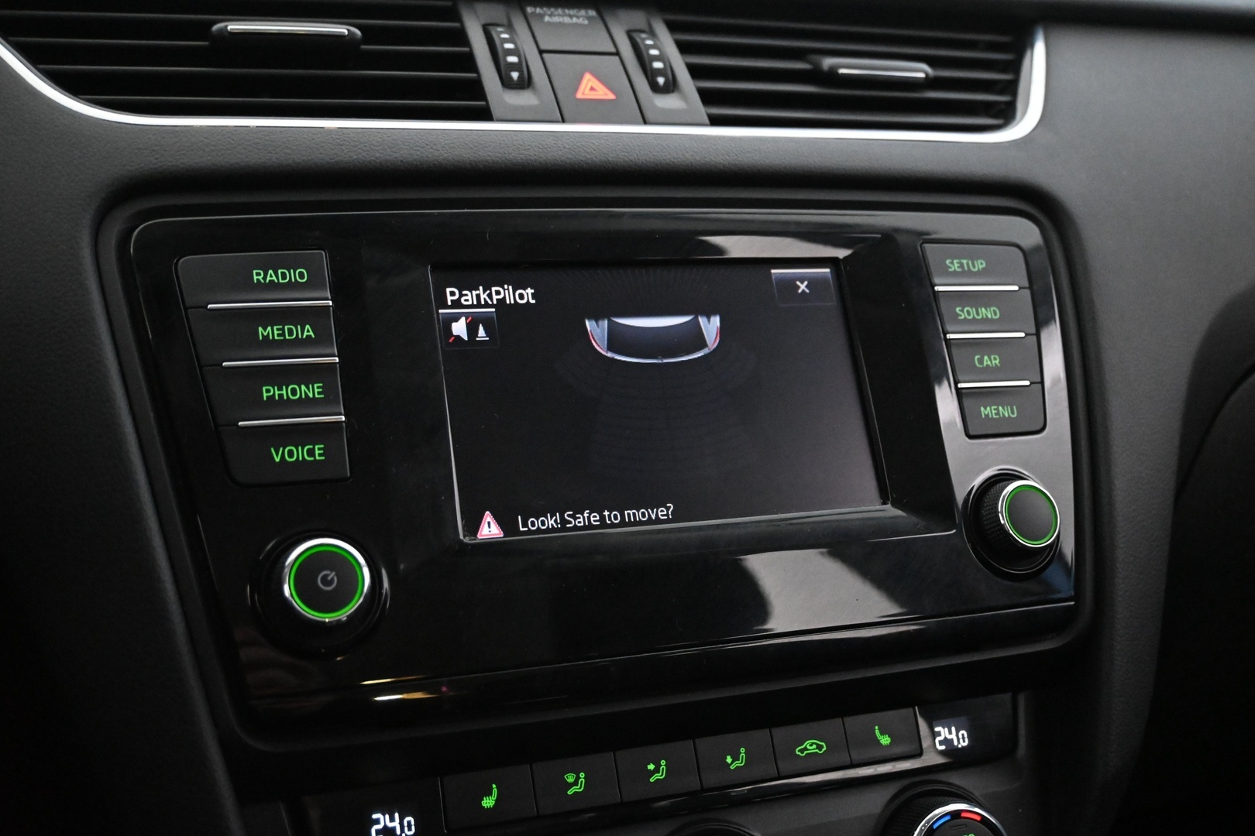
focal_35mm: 39
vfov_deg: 34.2
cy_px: 418
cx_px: 628
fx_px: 1359
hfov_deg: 49.6
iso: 8000
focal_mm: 26
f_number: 4.5
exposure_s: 1/40
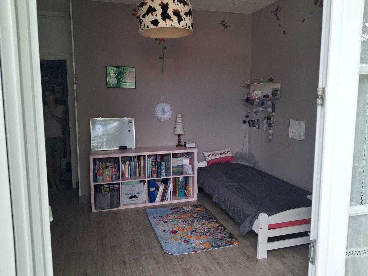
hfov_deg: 65.3
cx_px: 184
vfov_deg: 51.4
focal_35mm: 27
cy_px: 138
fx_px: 287
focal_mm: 4
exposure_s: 1/100
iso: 50
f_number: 1.8
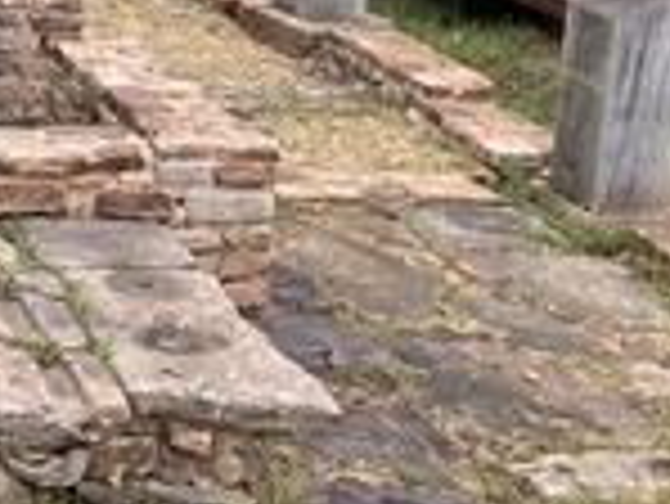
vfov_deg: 12.9
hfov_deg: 15.7
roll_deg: -2.3
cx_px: -405
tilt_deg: -9.4
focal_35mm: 113
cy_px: -54
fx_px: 2189
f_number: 1.8
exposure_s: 1/639
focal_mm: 4
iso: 32
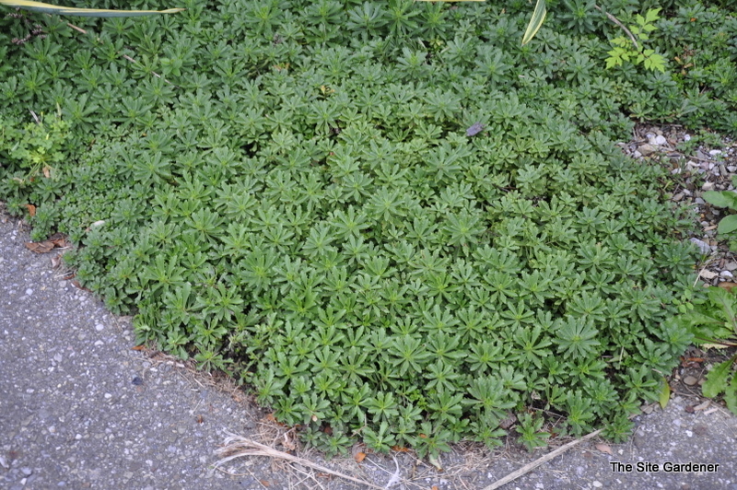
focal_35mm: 72
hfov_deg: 28.1
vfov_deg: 18.9
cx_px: 368
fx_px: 1473
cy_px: 245
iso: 200
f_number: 5.6
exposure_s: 1/40
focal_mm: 48
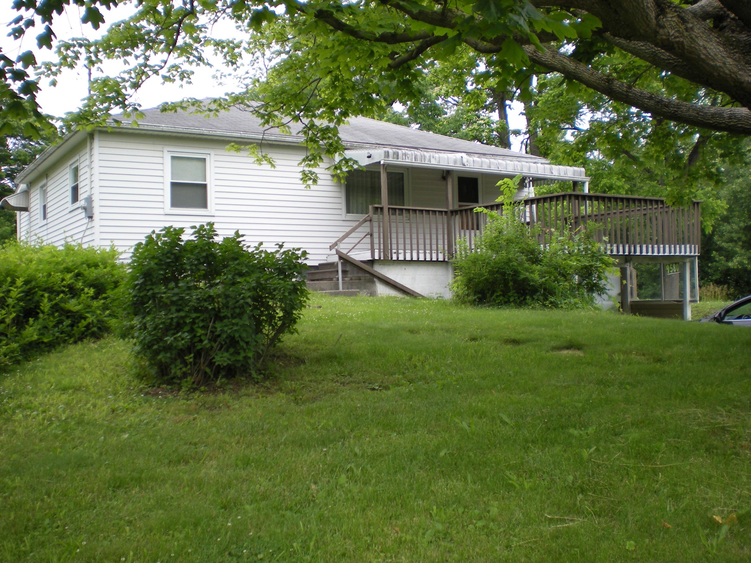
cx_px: 376
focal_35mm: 38
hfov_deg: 49.0
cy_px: 282
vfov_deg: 37.7
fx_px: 824
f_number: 3.1
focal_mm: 6.3
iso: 64
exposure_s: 1/171
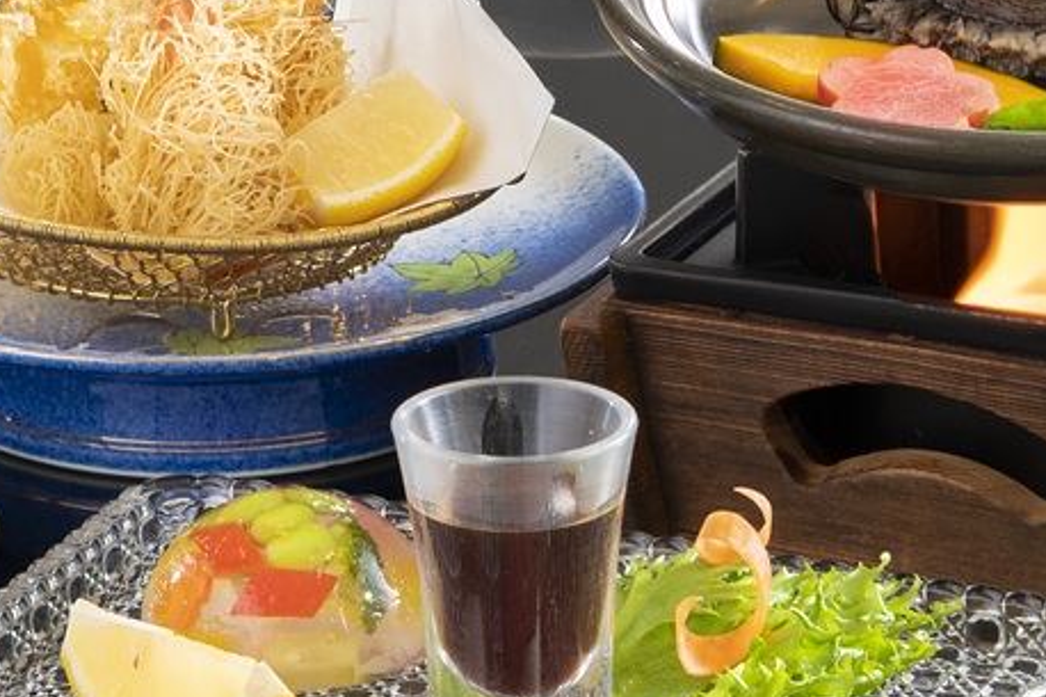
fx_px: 9671
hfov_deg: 6.2
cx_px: 1009
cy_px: 245
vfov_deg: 4.1
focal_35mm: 333
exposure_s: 1/80
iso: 400
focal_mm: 85
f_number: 10
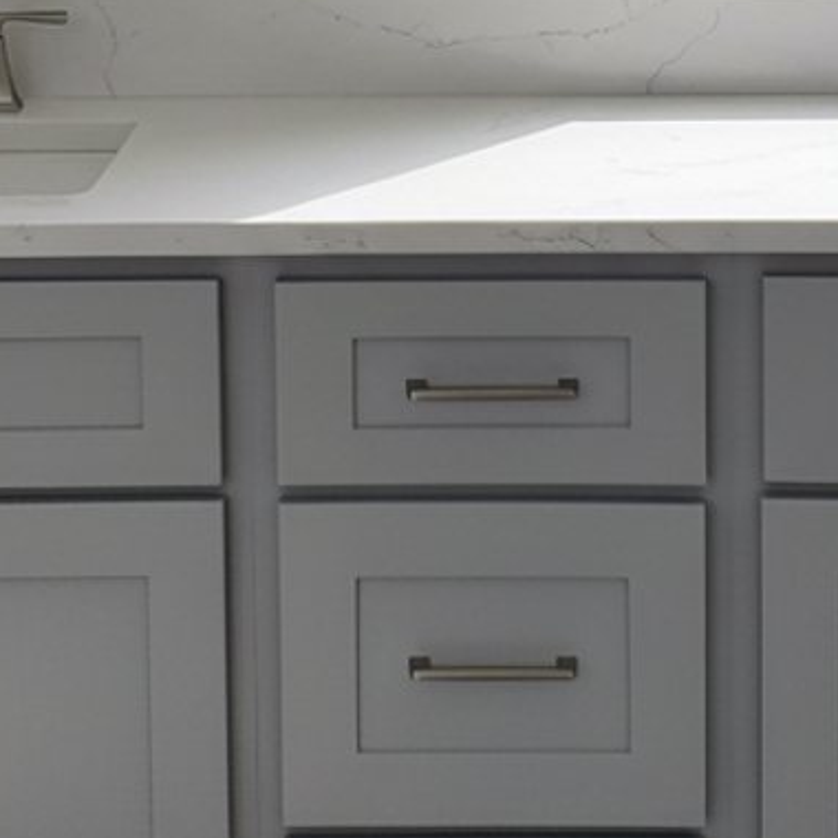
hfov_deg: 25.7
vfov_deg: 25.0
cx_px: 487
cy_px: 99
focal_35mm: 67
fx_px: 1835
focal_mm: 6.8
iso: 400
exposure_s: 1/1893
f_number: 1.78
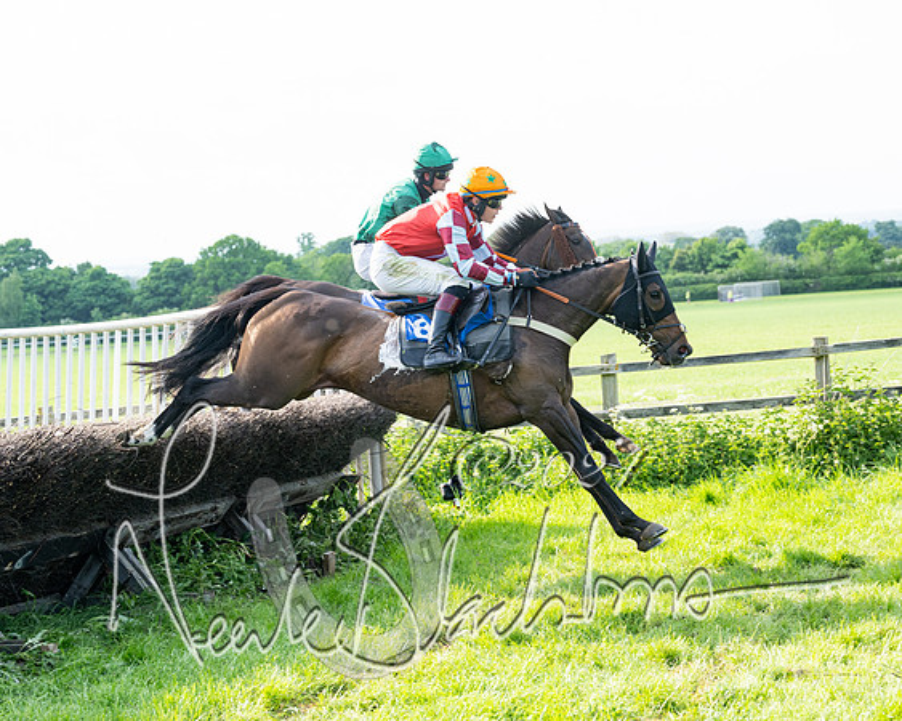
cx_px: 451
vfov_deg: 19.4
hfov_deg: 24.2
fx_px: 2105
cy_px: 360
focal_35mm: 79
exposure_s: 1/800
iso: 400
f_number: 5
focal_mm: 70
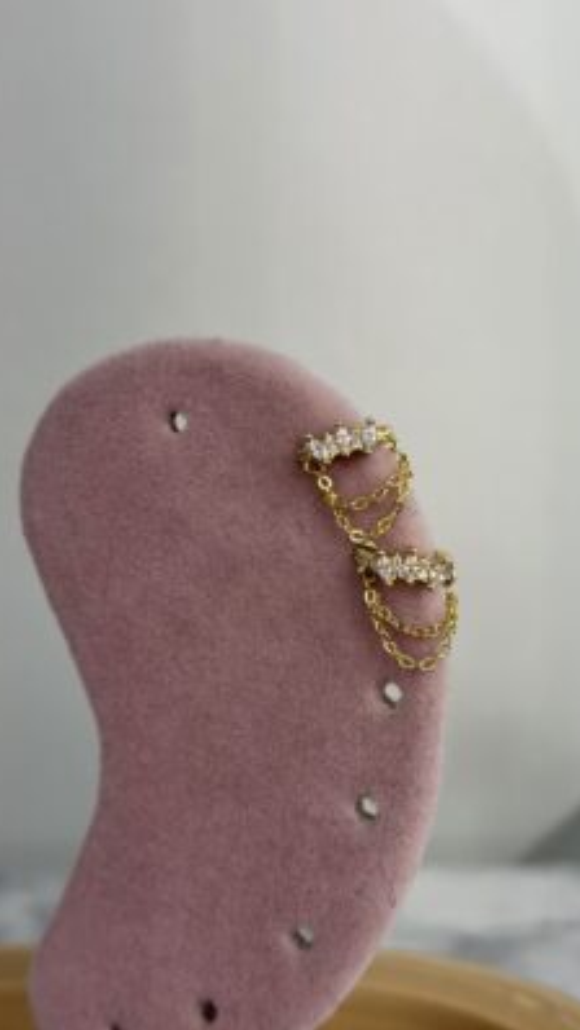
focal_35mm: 57
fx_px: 1558
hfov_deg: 21.0
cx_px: 370
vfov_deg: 36.6
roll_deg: -0.2
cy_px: 515
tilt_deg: -11.9
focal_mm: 5.96
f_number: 1.6
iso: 25
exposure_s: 1/50
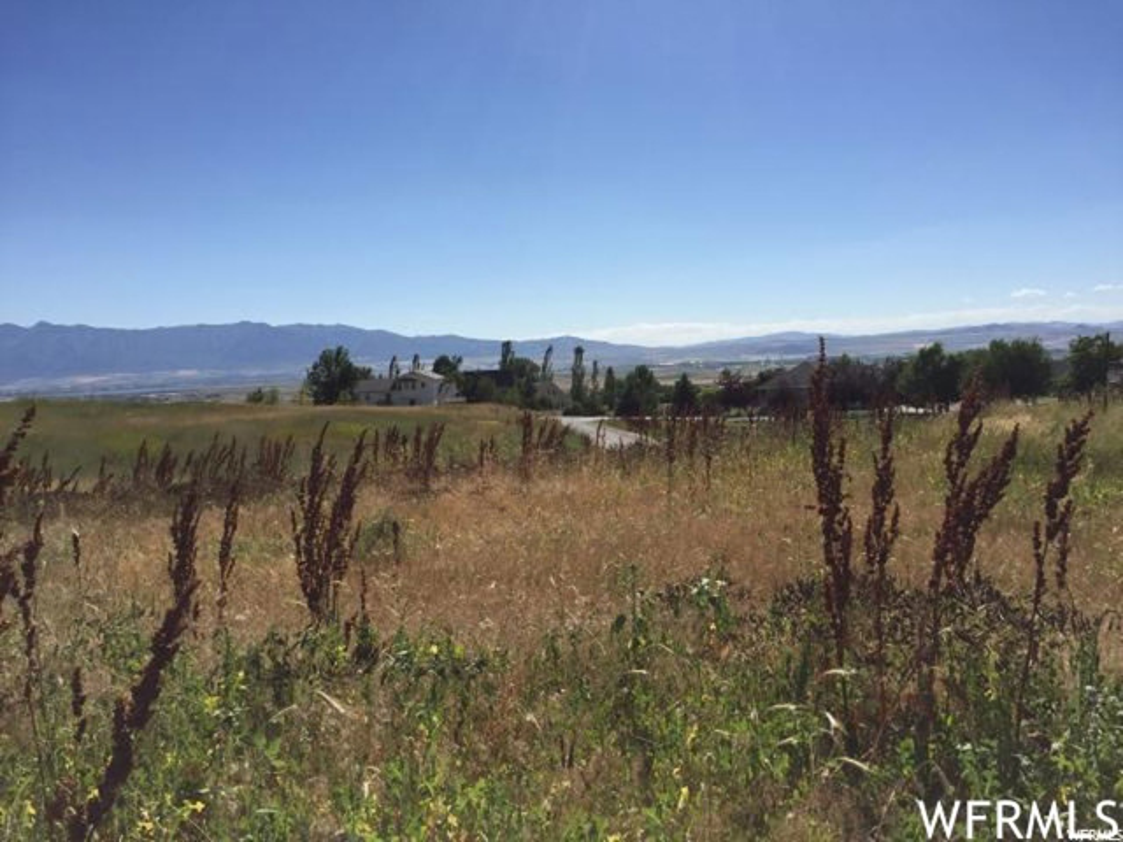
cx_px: 562
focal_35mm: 29
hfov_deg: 61.7
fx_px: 941
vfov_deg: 48.2
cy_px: 421
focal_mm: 4.15
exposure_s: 1/3597
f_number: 2.2
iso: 32
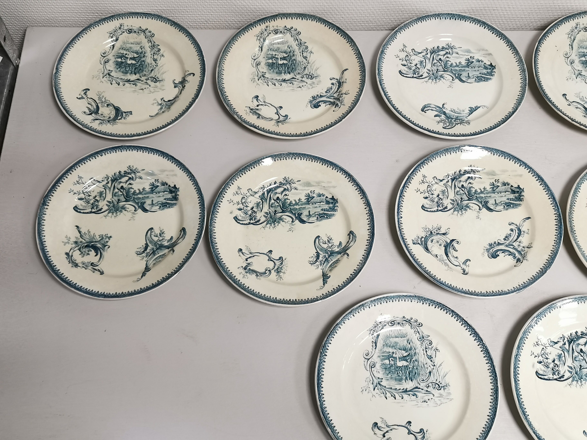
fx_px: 661
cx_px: 294
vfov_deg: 36.8
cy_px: 220
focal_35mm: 39
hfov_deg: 47.9
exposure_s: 1/69
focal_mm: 5.58
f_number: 1.8
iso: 125
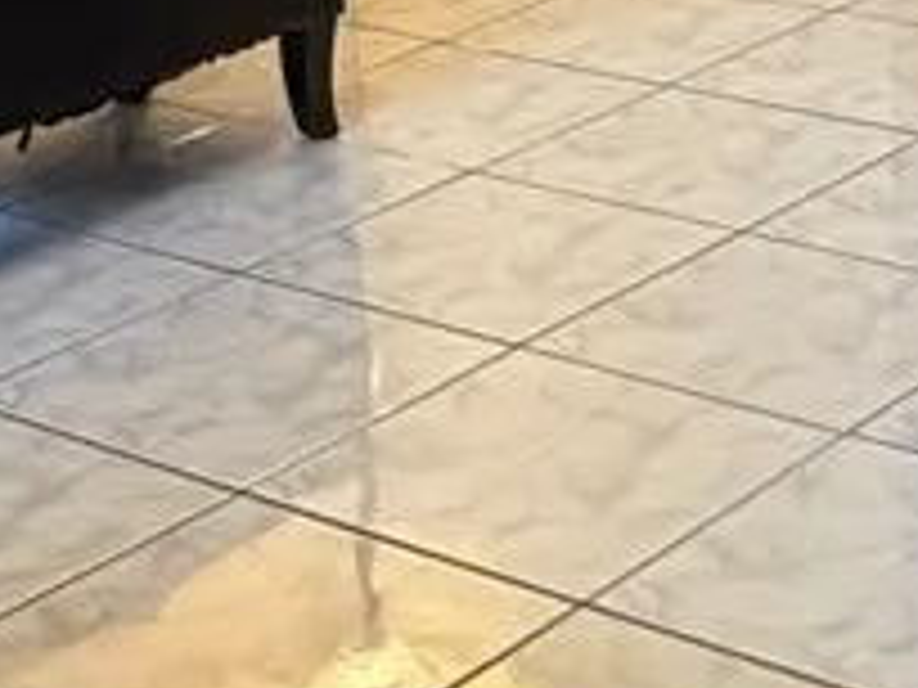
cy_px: -36
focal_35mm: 110
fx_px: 2917
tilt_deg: -16.4
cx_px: 626
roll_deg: +3.0
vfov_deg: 13.2
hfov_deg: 17.8
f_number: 2.2
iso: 400
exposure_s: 1/60
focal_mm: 2.22
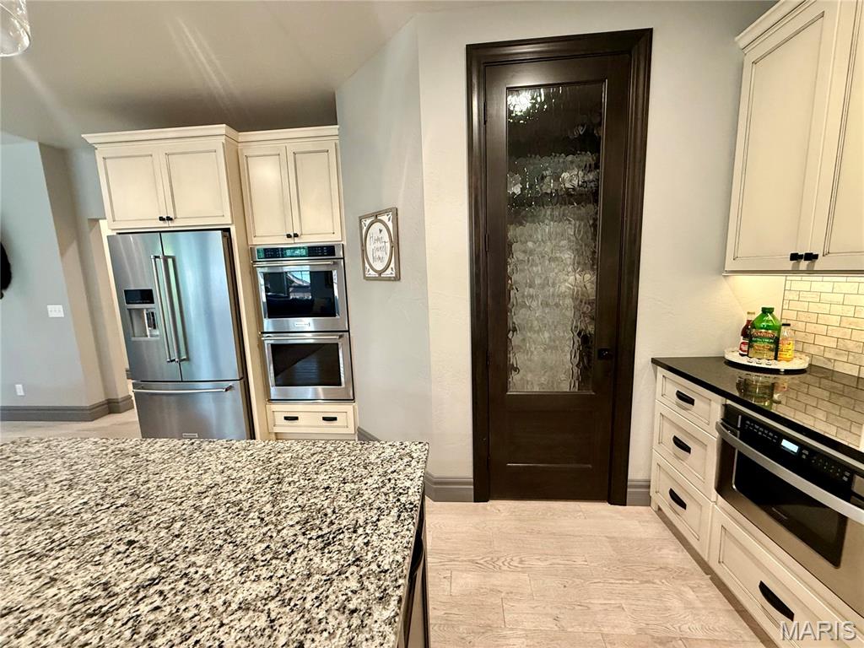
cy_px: 324
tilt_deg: -8.3
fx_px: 349
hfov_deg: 102.1
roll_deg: +1.4
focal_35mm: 14
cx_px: 432
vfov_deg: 85.7
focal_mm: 2.22
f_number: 2.2
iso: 400
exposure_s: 1/60
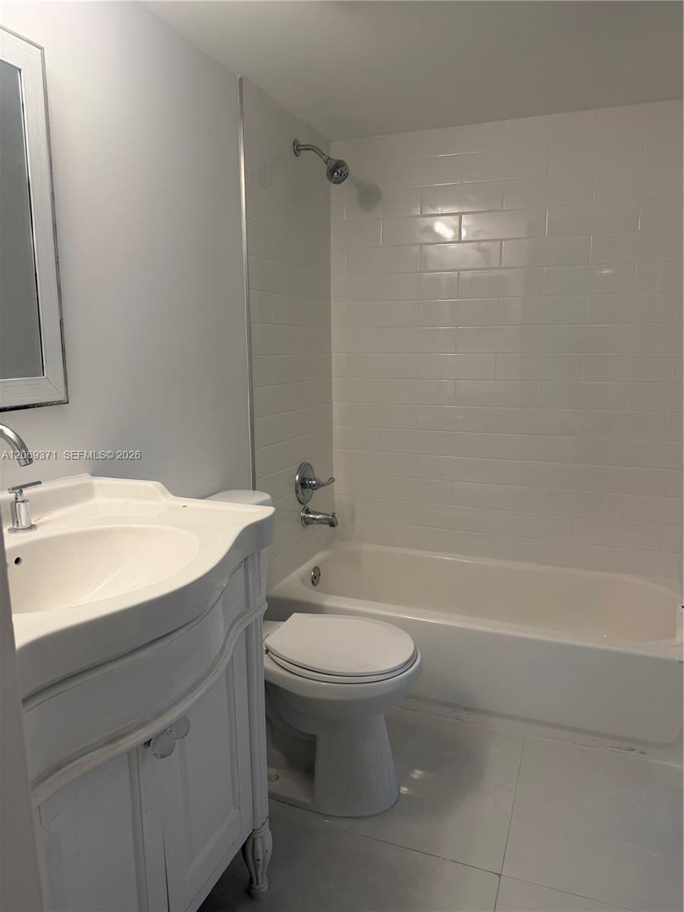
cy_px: 456
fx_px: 632
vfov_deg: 71.6
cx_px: 342
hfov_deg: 56.8
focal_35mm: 24
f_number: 1.78
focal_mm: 6.76
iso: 100
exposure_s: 1/120
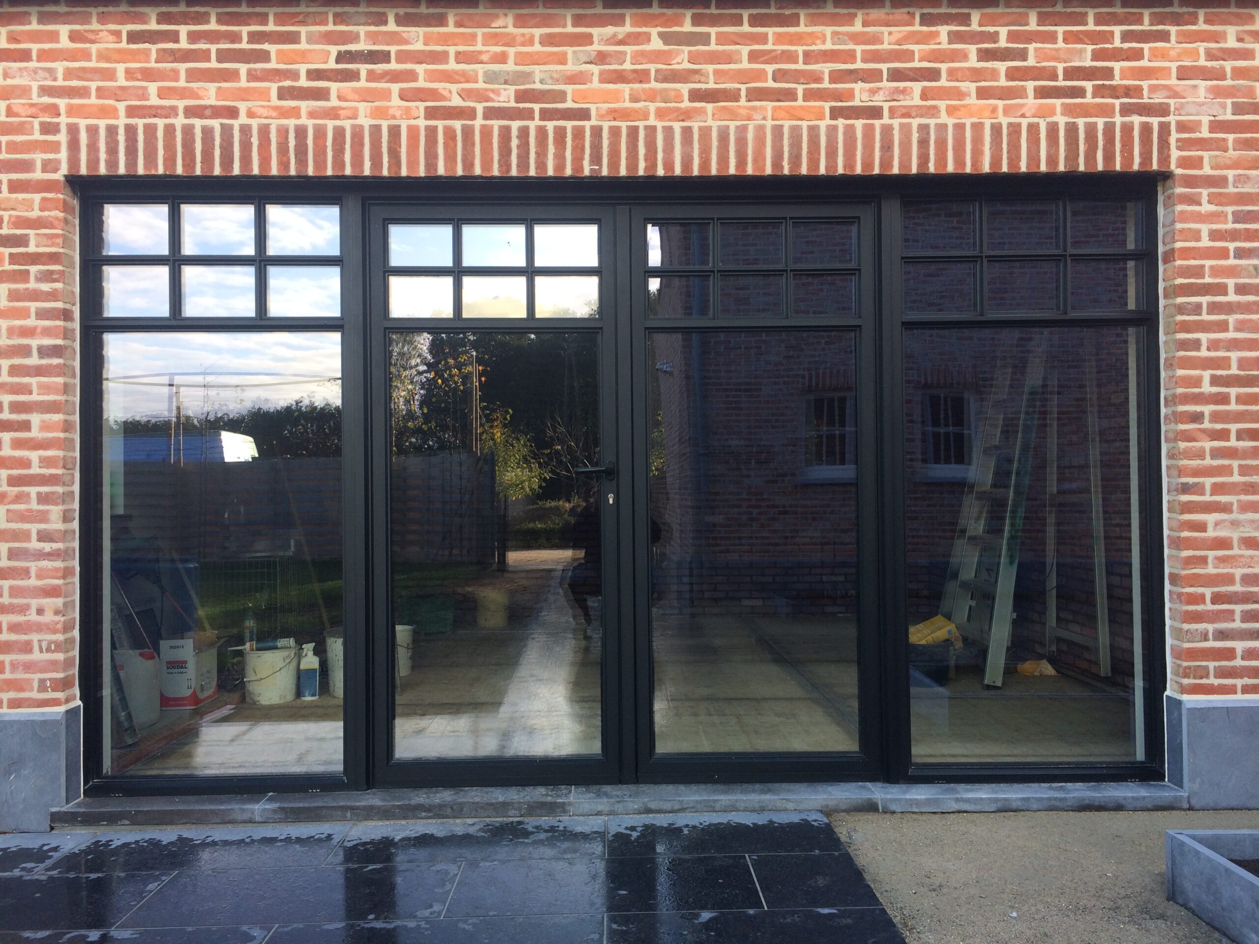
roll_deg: +0.8
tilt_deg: +1.0
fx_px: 1055
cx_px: 630
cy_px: 472
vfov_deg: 48.2
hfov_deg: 61.7
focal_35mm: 29
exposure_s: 1/178
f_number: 2.2
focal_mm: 4.15
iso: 32
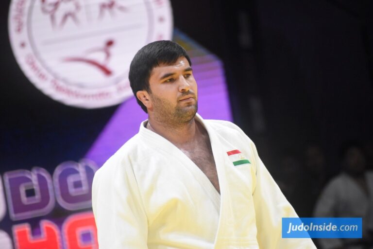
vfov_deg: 3.1
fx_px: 4662
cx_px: 186
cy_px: 124
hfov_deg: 4.6
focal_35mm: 450
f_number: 6.3
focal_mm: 300
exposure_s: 1/800
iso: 3200
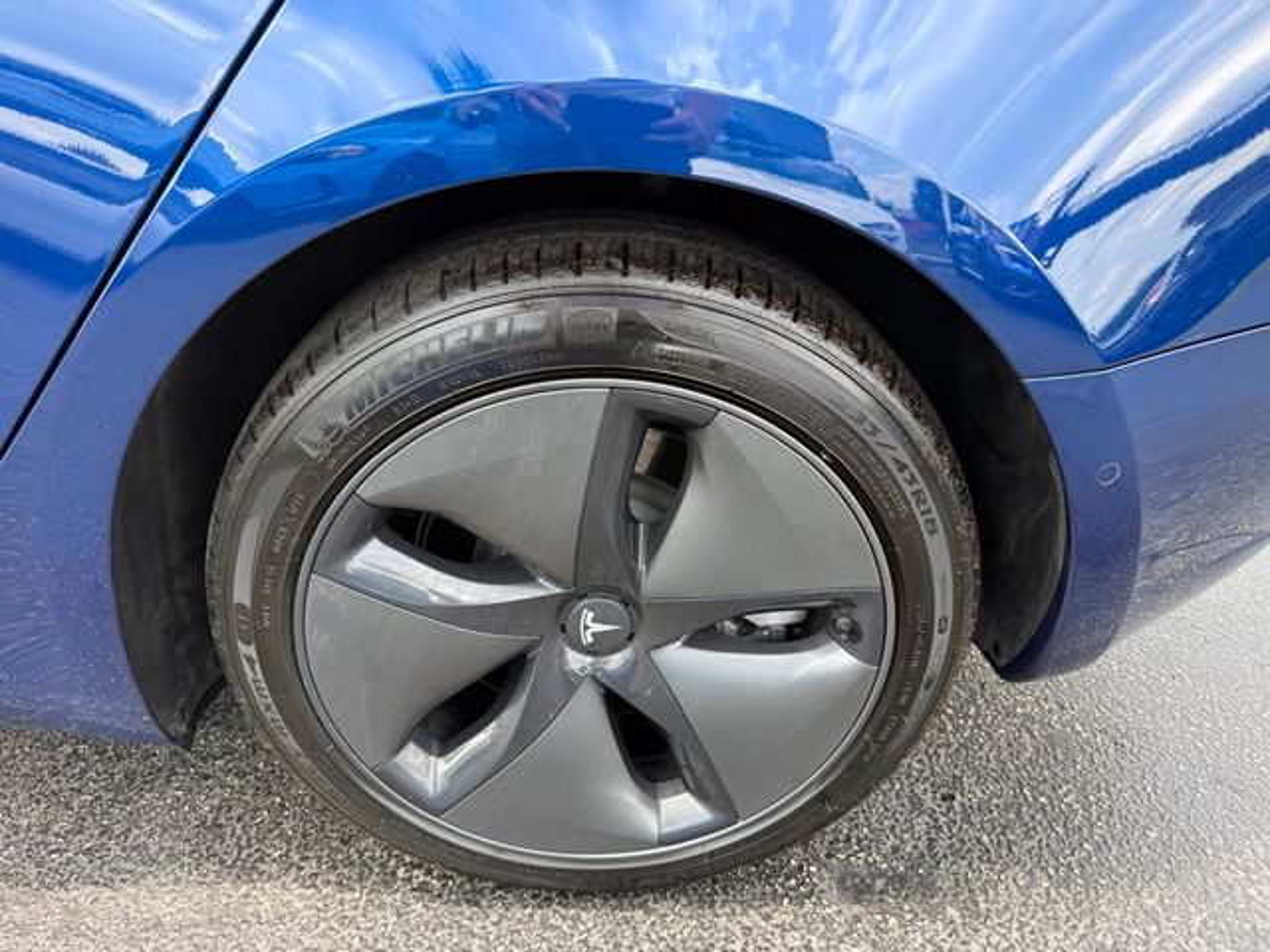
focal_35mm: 24
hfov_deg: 71.6
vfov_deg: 56.8
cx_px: 635
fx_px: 881
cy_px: 476
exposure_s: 1/290
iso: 80
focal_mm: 6.76
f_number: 1.78
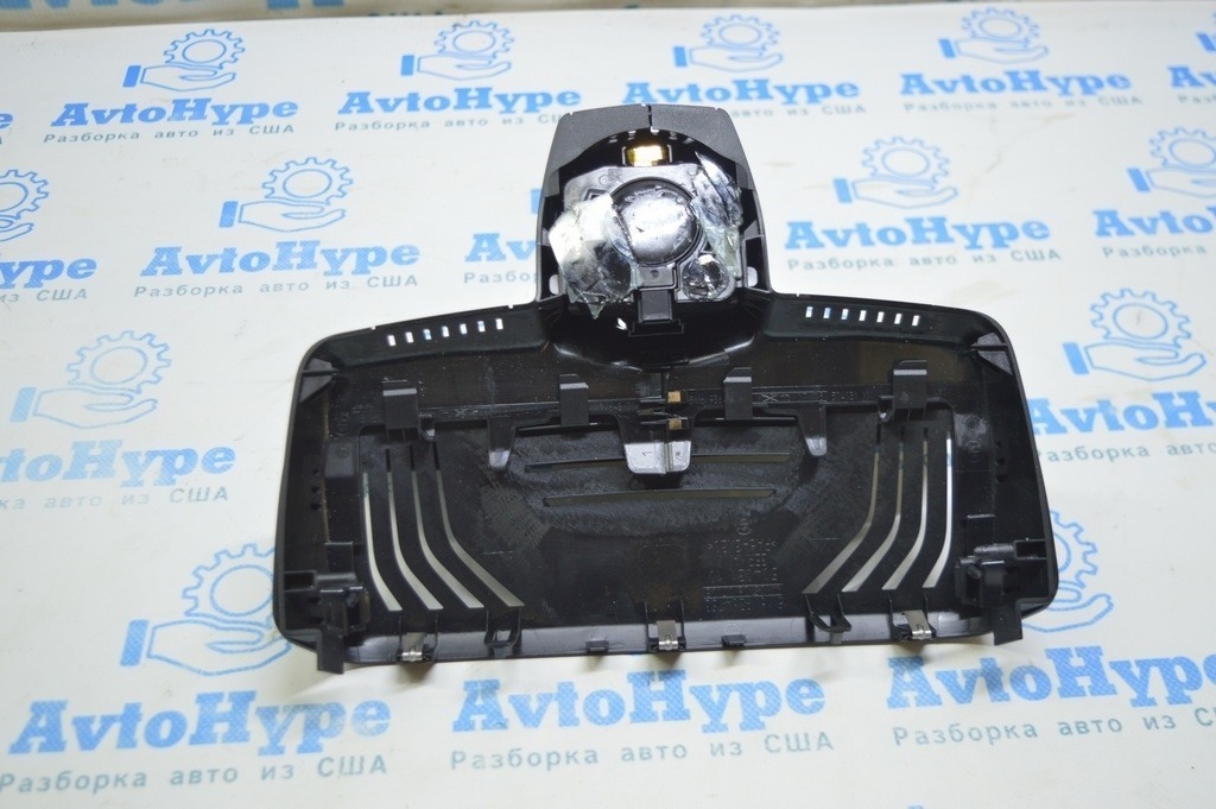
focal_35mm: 42
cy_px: 404
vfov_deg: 31.8
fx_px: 1417
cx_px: 608
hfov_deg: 46.4
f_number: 4.2
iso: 400
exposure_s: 1/40
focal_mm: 28
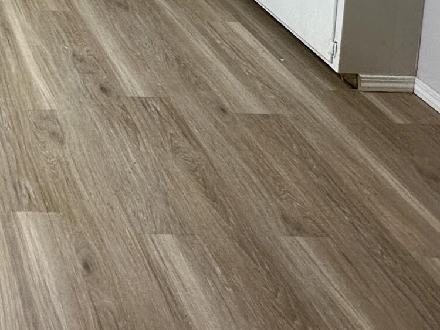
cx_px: -148
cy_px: -278
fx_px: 712
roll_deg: -0.4
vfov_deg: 19.2
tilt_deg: -4.2
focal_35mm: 56
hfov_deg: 27.8
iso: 64
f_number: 2.2
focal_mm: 2.22
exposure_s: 1/120
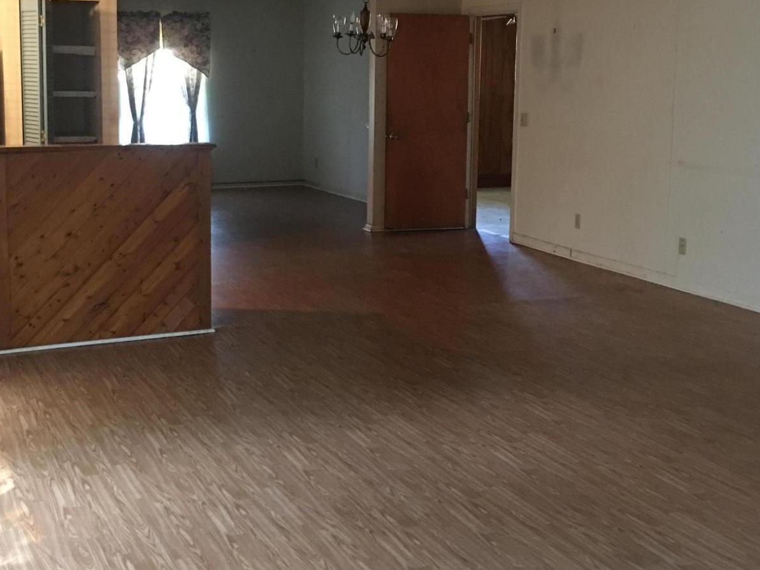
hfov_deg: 38.9
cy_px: 216
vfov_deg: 29.6
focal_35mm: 49
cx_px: 358
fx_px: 1076
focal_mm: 4.15
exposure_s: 1/4
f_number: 2.2
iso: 80
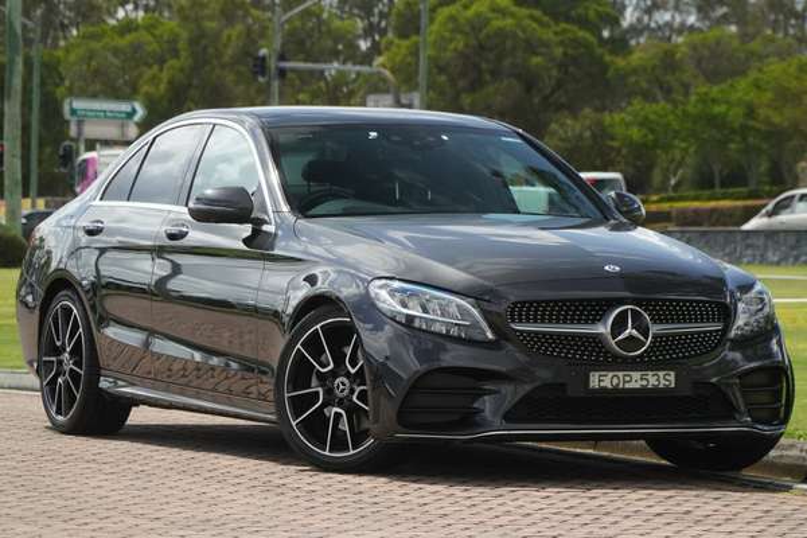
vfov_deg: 8.9
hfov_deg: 13.3
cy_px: 269
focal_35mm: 154
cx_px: 404
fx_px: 3463
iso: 800
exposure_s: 1/800
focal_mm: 103
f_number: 7.1
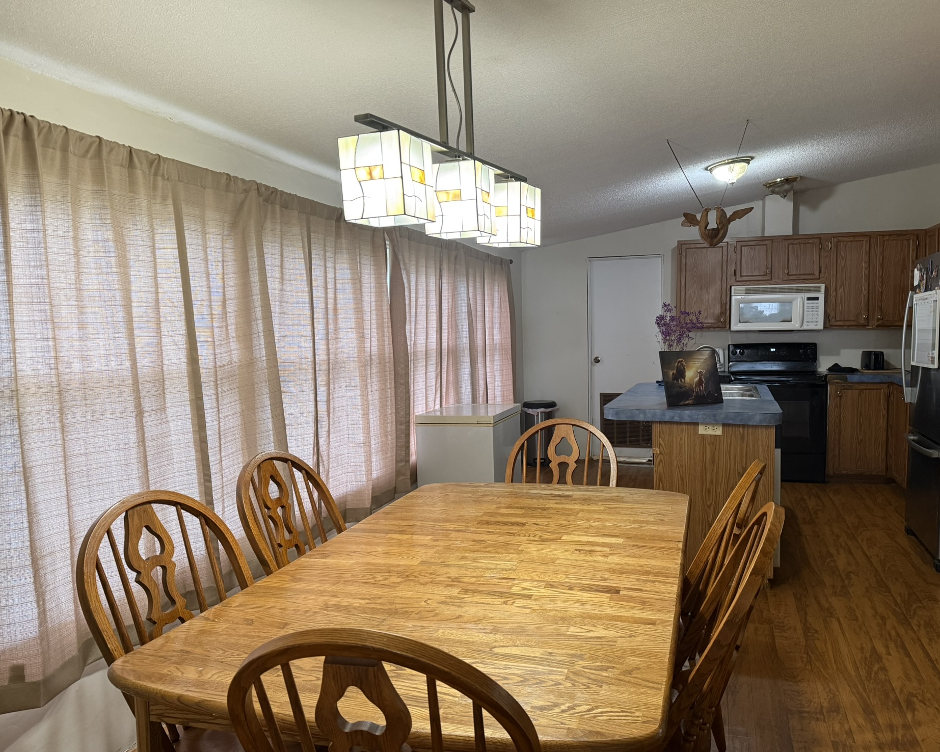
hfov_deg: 65.9
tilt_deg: -4.6
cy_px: 387
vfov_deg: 54.9
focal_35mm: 26
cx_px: 512
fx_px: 723
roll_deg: +1.2
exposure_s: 1/60
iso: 320
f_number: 1.78
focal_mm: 6.76
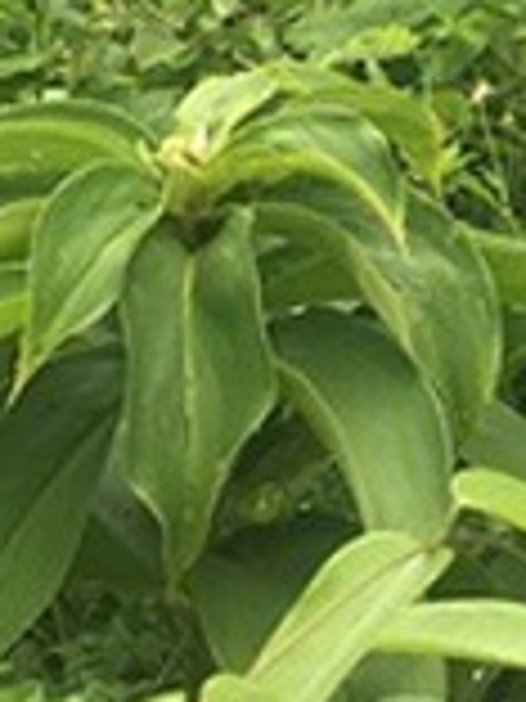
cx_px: 841
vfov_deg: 13.4
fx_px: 2755
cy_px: -454
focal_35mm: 136
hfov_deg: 10.5
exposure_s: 1/120
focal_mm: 4.15
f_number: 2.2
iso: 25
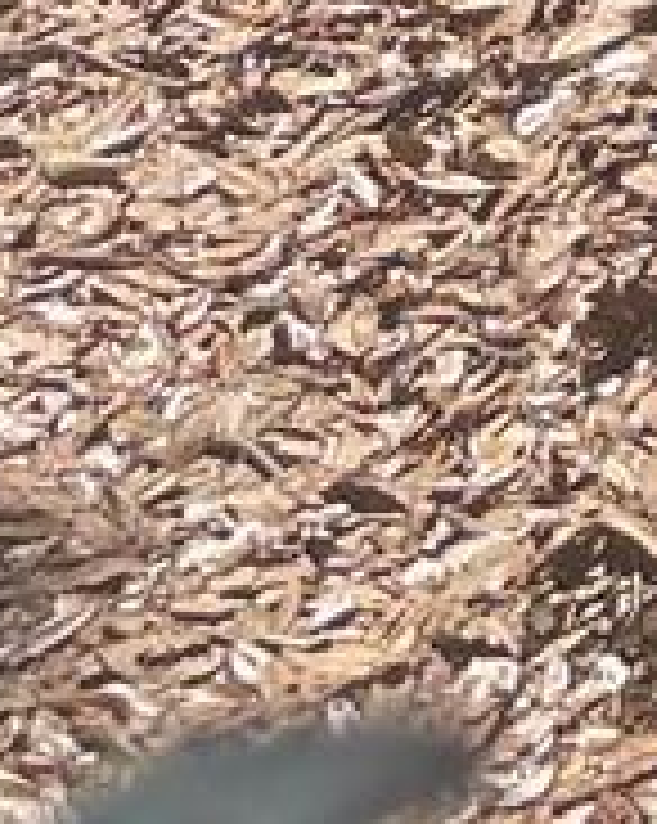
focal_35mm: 222
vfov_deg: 7.5
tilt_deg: -6.4
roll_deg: +2.3
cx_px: 1656
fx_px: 5405
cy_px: -1729
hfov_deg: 6.6
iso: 32
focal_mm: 4.2
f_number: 1.6
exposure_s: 1/1147
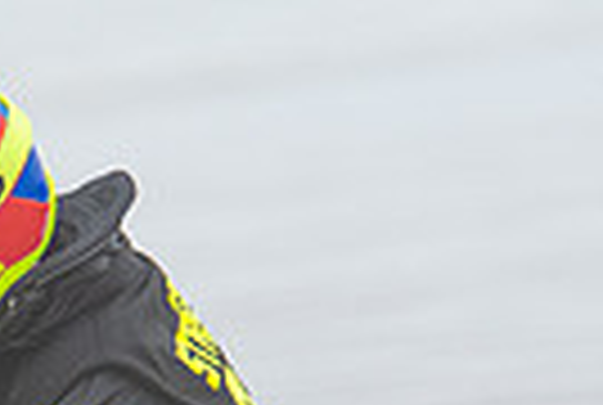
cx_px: -320
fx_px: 15746
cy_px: 686
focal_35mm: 938
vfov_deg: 1.5
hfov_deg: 2.2
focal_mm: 145
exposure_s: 1/400
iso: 200
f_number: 4
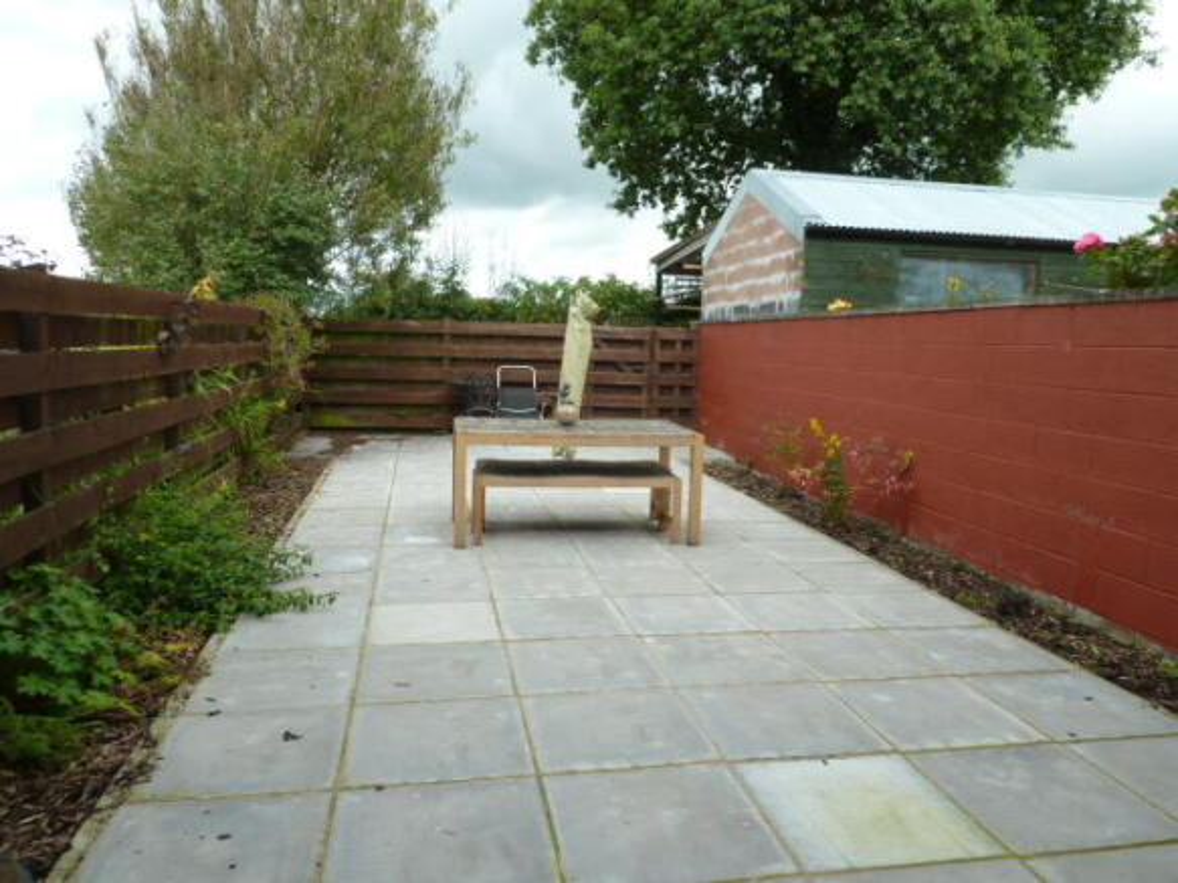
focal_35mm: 25
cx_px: 589
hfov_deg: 69.4
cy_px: 442
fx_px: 851
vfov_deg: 54.9
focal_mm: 4.1
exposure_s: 1/200
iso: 100
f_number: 4
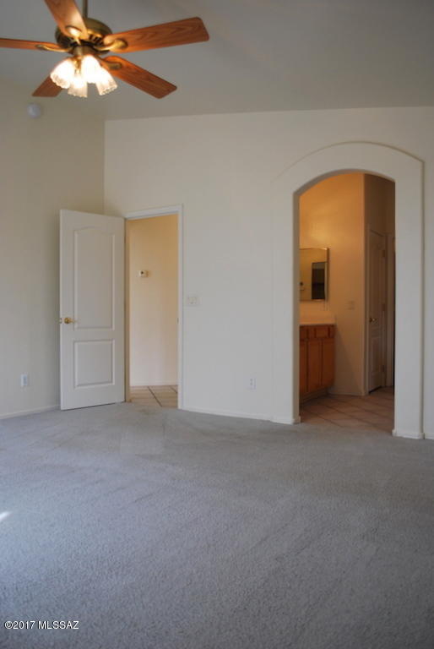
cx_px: 217
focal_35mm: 27
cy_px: 324
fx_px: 487
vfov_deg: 67.3
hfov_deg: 48.0
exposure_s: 1/60
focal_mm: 18
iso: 200
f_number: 4
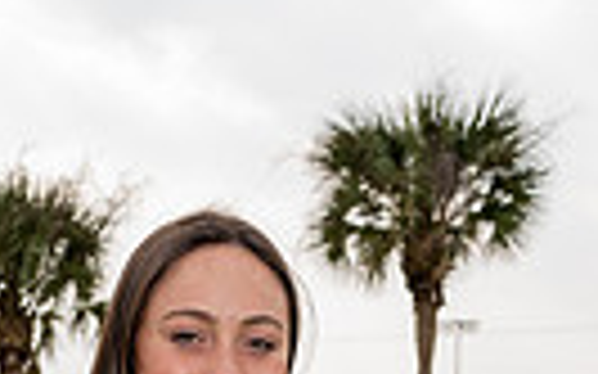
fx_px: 1971
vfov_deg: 9.3
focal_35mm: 121
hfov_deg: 17.2
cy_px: 996
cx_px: 207
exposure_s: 1/250
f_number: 5.6
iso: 80
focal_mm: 35
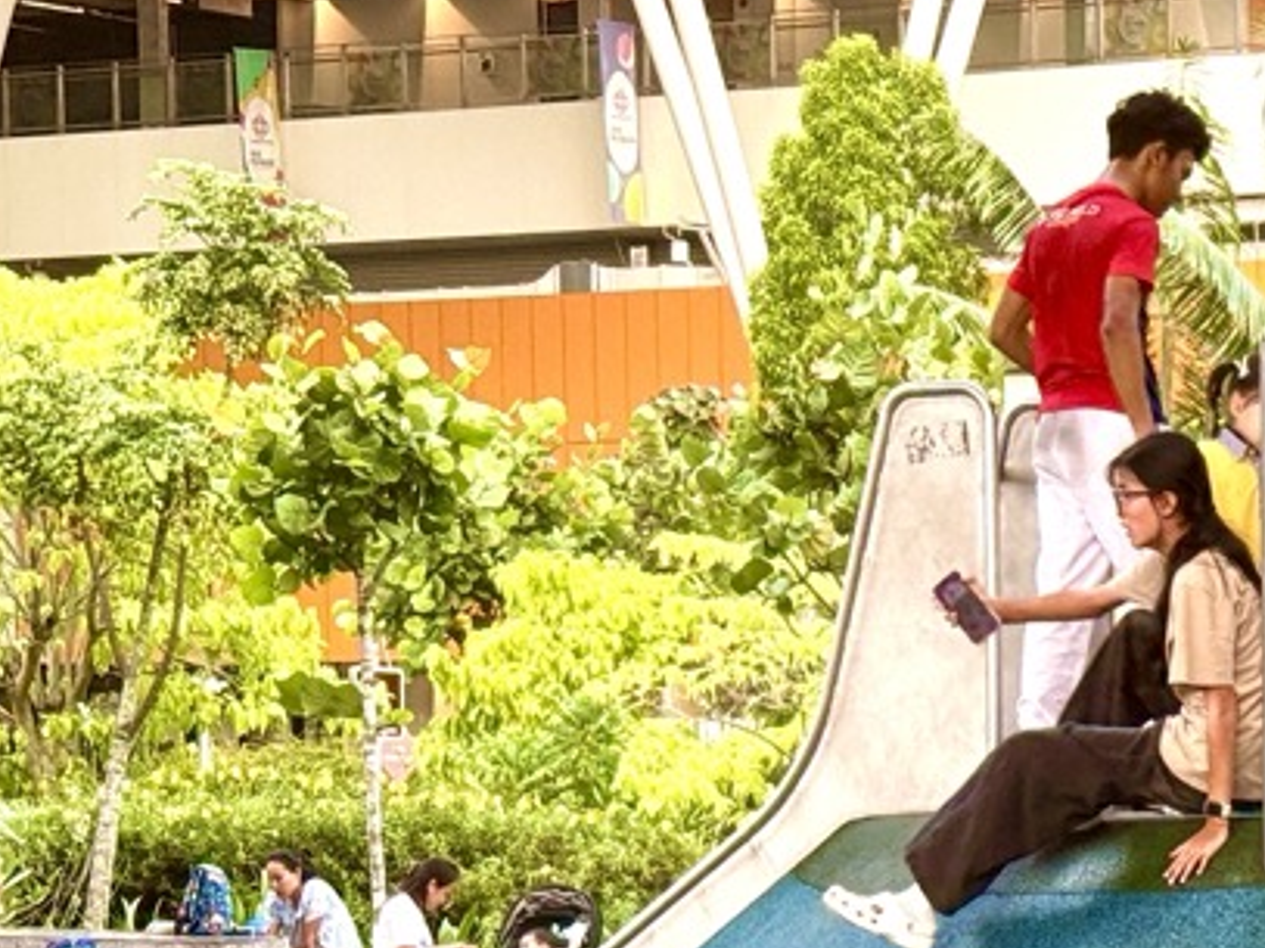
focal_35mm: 151
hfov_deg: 12.7
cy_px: 1094
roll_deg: -0.2
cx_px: 1582
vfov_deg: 9.7
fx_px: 5516
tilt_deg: -3.8
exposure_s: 1/121
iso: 80
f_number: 1.78
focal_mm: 6.76
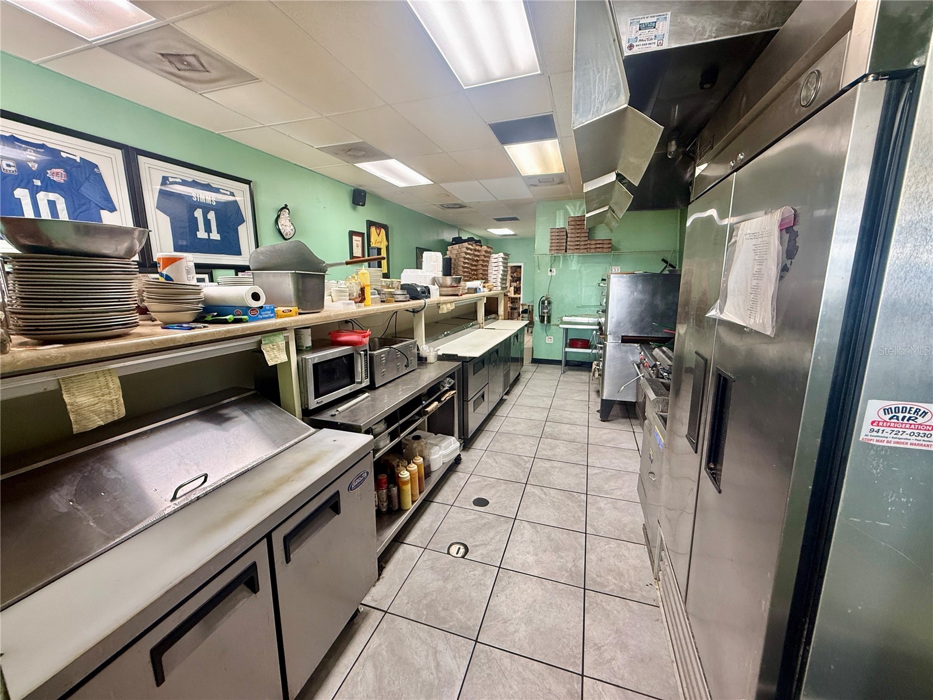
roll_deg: -0.2
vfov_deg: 85.7
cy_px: 350
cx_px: 466
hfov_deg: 102.1
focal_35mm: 14
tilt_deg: -10.5
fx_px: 377
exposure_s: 1/60
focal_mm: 2.22
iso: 160
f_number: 2.2
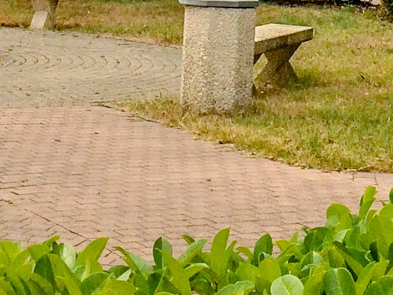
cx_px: 174
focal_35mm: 150
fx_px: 1703
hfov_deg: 13.2
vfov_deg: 9.4
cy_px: -257
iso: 32
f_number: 2.2
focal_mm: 4.15
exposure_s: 1/4115
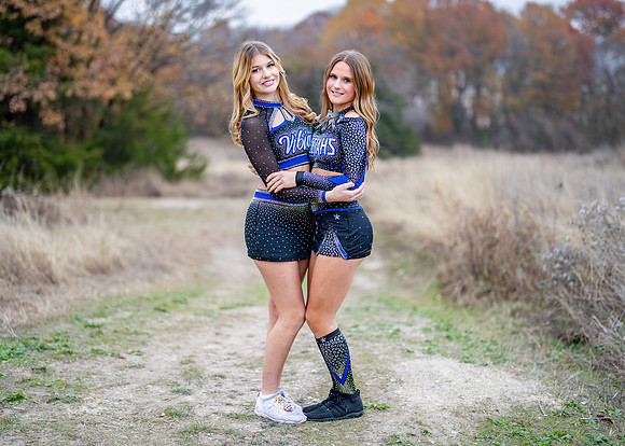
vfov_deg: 23.9
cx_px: 301
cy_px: 215
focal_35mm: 59
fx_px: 1055
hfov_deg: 33.0
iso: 400
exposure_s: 1/800
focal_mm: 50
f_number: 1.2
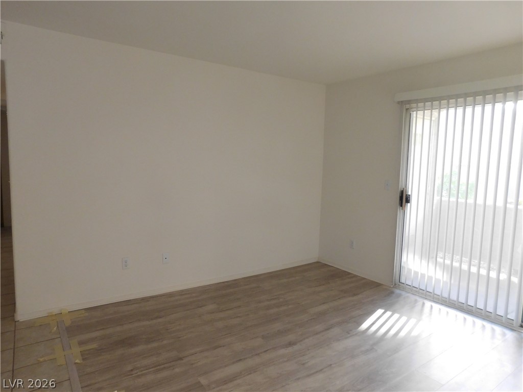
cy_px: 196
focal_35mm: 23
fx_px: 347
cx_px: 262
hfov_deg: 73.9
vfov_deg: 58.9
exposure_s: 1/30
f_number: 3
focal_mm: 4
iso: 280
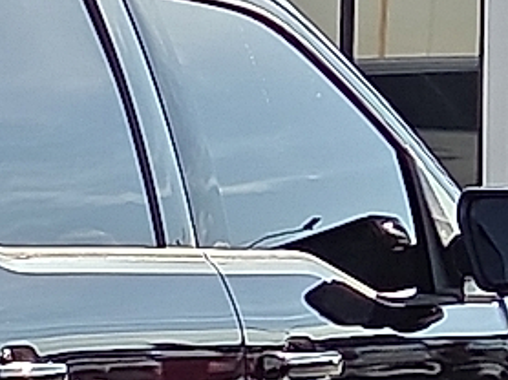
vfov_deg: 5.7
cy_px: 488
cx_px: -625
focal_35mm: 259
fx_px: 3798
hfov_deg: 7.3
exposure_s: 1/1429
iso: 25
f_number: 1.8
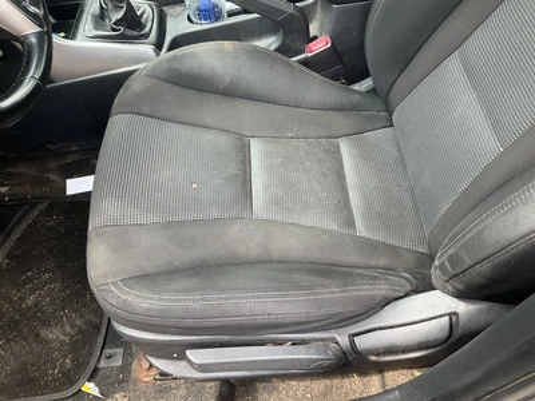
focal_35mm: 29
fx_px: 448
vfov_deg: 48.2
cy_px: 200
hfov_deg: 61.7
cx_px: 268
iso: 32
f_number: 1.8
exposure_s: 1/127
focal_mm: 3
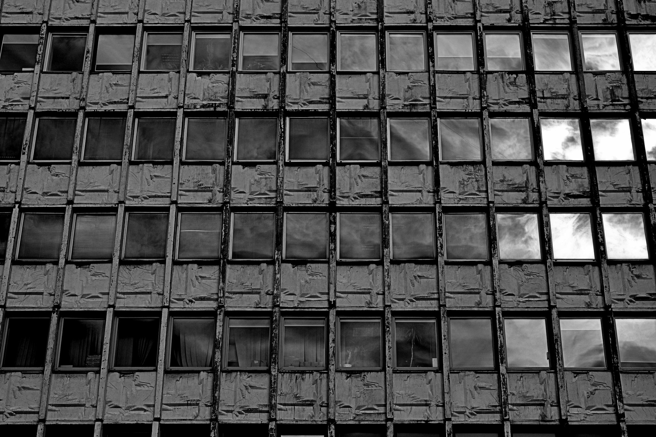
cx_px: 328
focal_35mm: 68
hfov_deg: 29.9
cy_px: 218
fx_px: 1230
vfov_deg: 20.2
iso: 100
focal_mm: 45
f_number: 9
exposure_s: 1/320
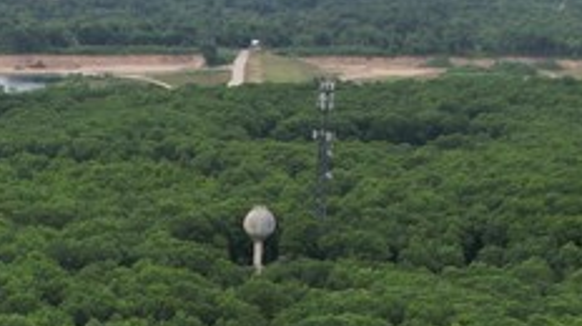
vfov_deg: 10.7
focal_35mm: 108
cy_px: 527
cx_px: 23
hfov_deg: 19.3
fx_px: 1665
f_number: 2.8
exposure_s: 1/1500
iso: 100
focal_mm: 8.38
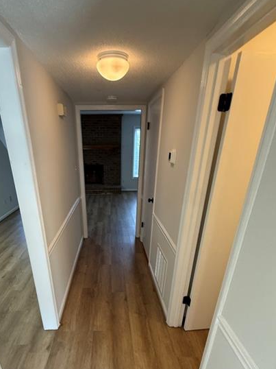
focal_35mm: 20
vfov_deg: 79.0
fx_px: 213
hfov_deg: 65.4
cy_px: 248
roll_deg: -0.8
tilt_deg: -23.5
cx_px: 113
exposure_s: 1/60
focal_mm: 2.22
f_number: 2.2
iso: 250
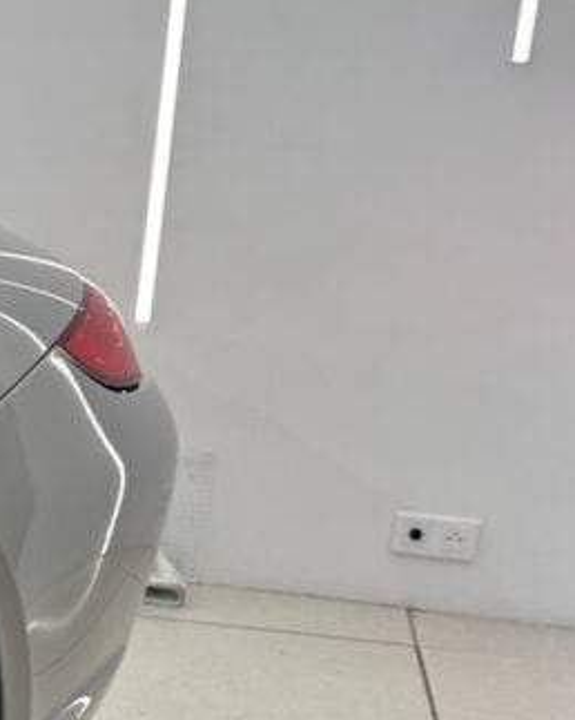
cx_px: -274
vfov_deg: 24.0
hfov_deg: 17.9
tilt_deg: -20.8
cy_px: 661
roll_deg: -0.3
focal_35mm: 77
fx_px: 1640
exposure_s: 1/100
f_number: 1.78
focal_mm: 6.76
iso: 125
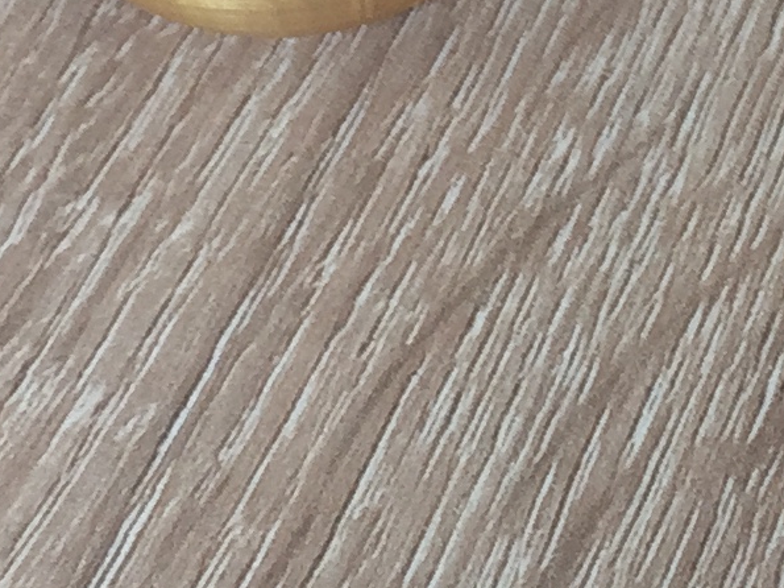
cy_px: -250
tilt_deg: -46.3
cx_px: 698
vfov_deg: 9.1
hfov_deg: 12.3
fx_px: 3600
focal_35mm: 159
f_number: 2.2
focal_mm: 4.15
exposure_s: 1/50
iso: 40
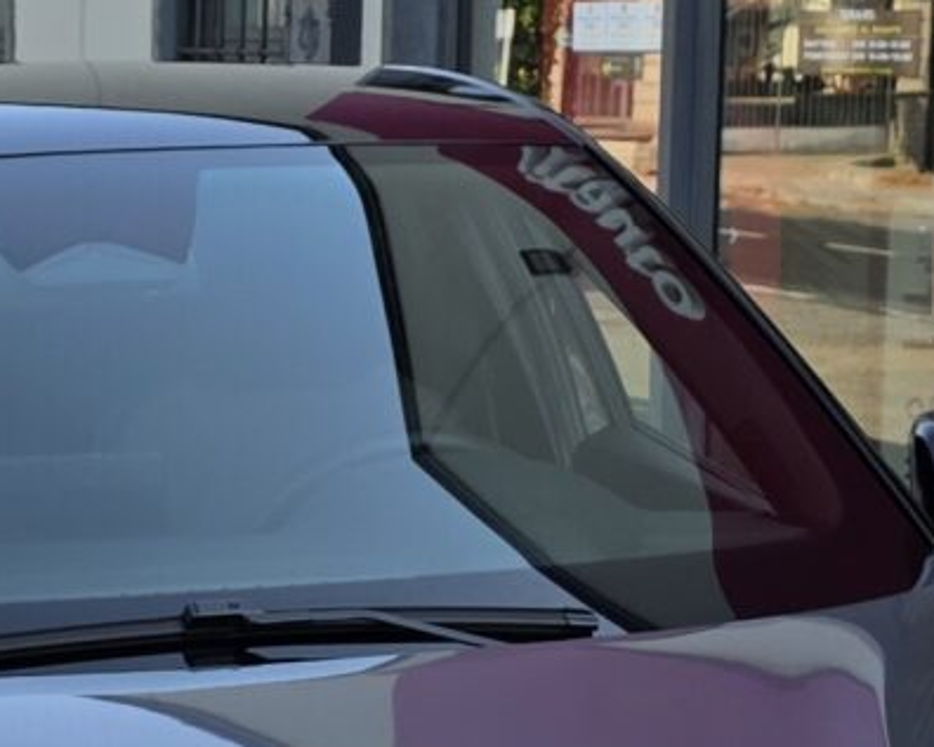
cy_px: 471
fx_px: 4009
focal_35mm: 145
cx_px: 139
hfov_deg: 13.2
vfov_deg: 10.6
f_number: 1.7
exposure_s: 1/1829
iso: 80
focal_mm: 6.3
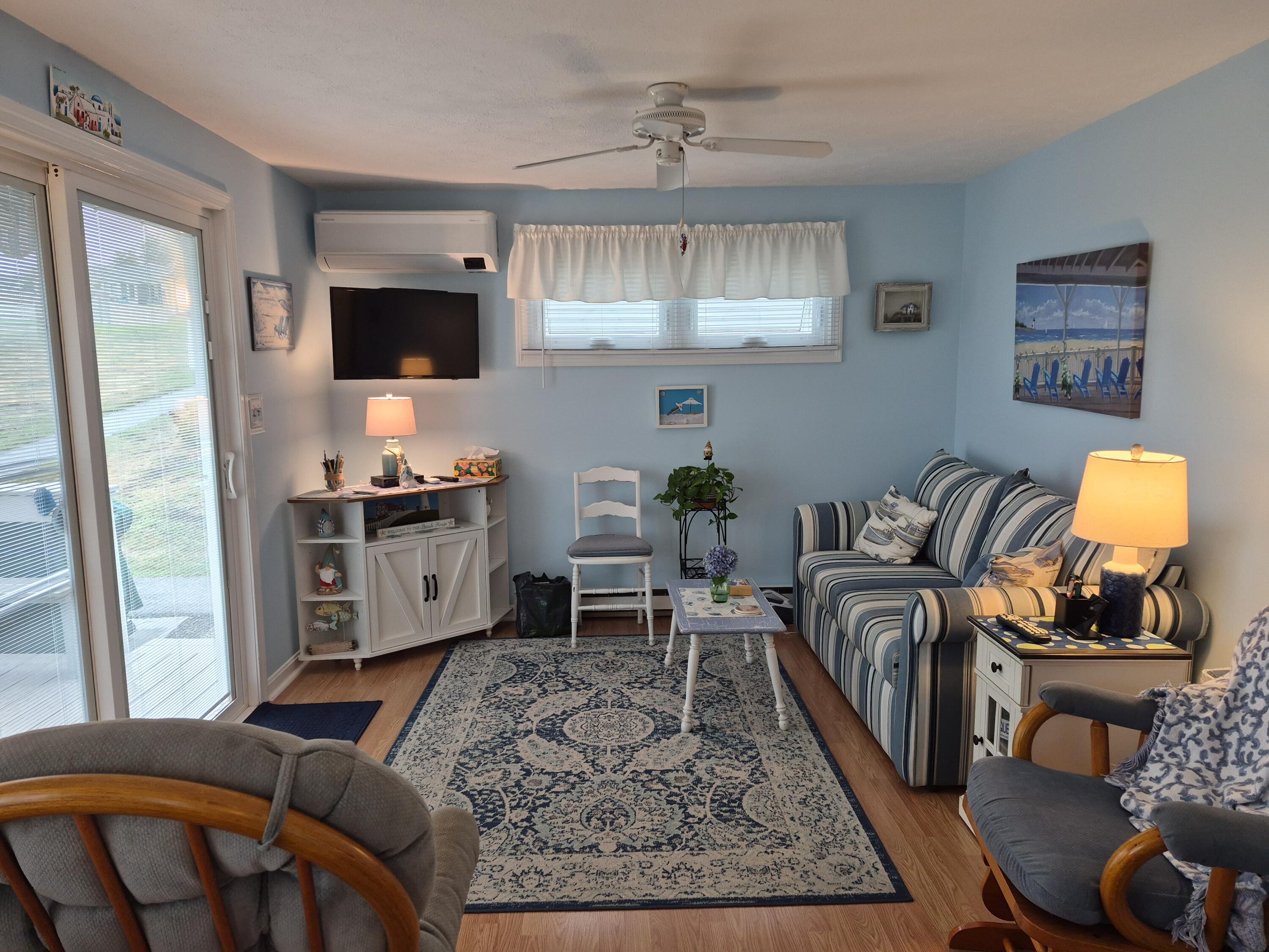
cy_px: 476
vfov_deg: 58.9
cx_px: 634
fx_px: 843
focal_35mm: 23
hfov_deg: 73.9
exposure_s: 1/120
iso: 125
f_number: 1.8
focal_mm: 5.4
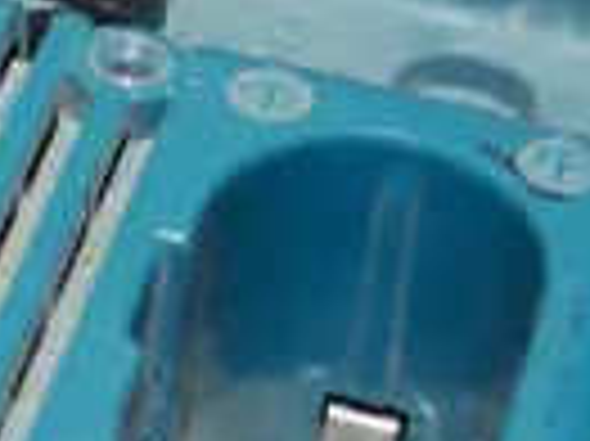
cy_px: -110
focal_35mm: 219
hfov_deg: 8.6
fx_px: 3729
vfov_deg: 6.7
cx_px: -554
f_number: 3.5
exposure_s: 1/60
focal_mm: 14
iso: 320
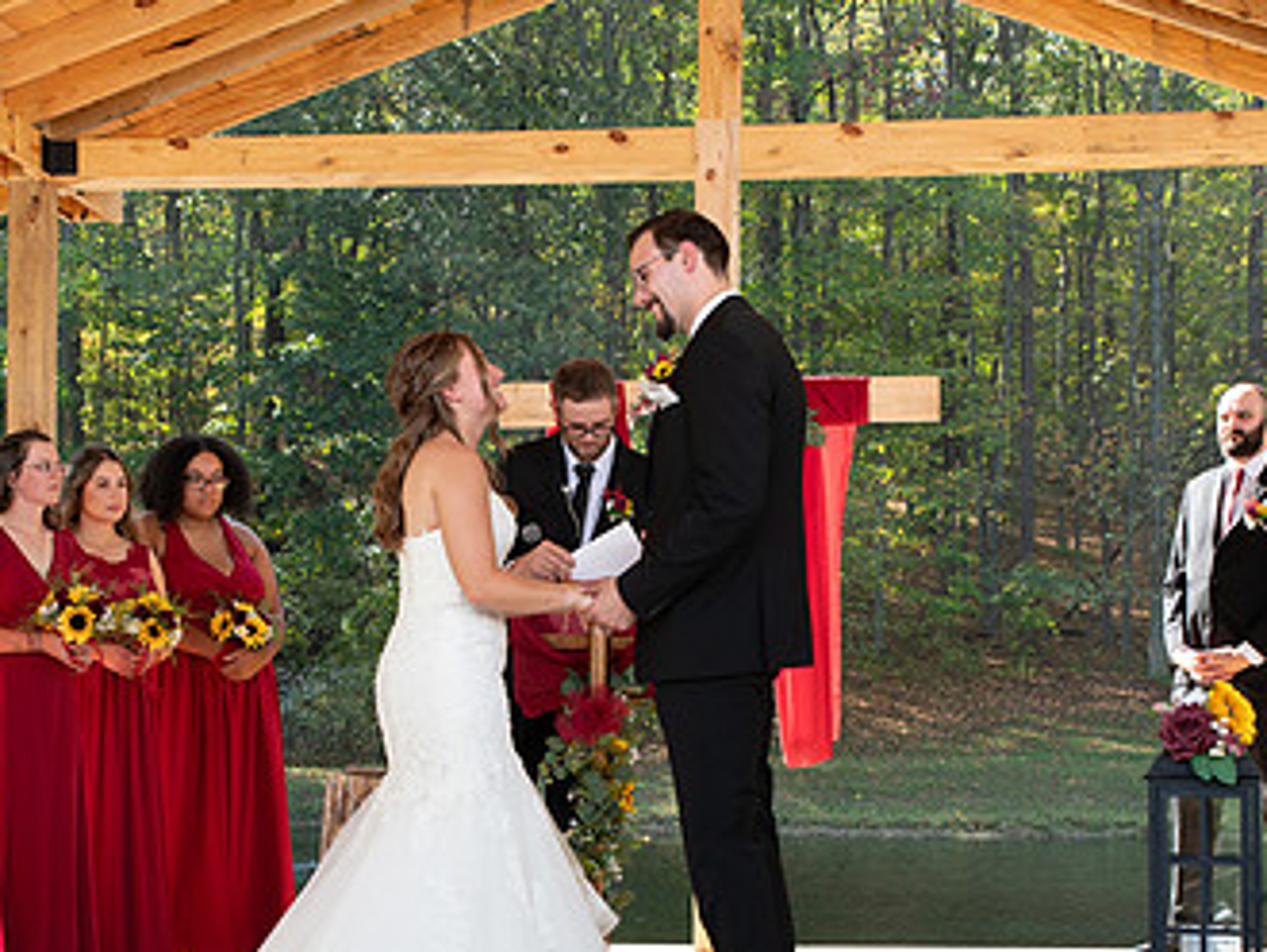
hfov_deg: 29.8
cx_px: 617
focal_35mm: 65
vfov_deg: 22.5
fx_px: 2381
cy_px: 685
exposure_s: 1/200
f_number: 4.5
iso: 320
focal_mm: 36
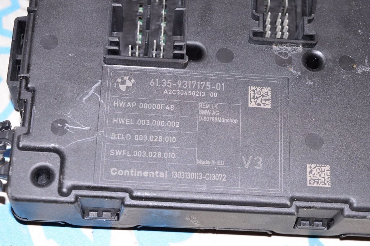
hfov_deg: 24.6
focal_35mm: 82
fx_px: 847
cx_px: 185
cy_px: 123
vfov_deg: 16.5
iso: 1600
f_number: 8
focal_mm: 55
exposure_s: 1/200
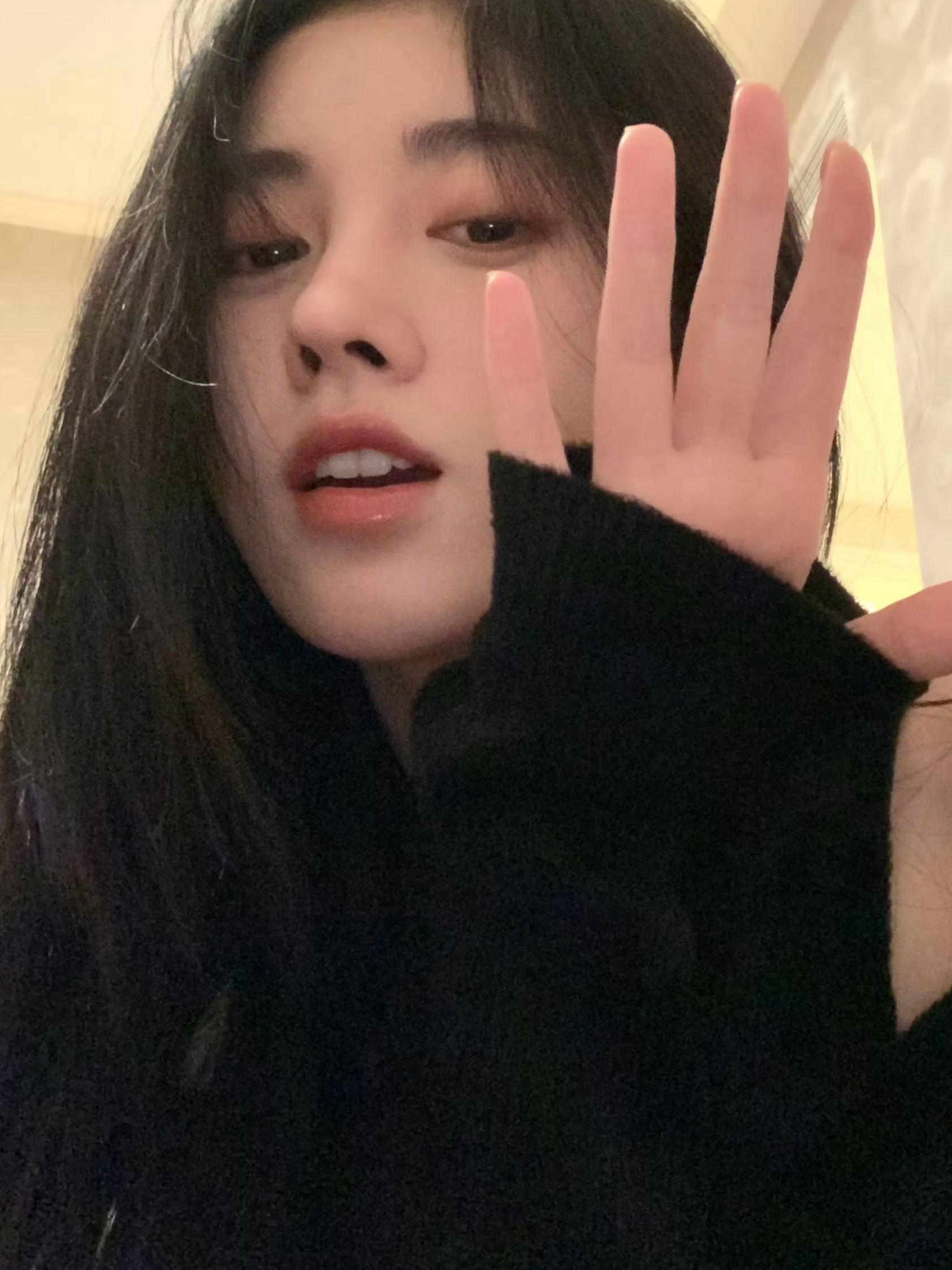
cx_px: 605
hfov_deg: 32.7
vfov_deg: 42.3
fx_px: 1614
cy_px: 417
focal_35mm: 44
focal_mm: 2.87
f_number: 2.2
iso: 1600
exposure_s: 1/17
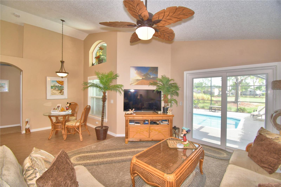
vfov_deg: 77.3
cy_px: 94
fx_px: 117
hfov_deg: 100.4
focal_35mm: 15
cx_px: 140
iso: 160
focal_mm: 10
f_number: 4.5
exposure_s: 1/60
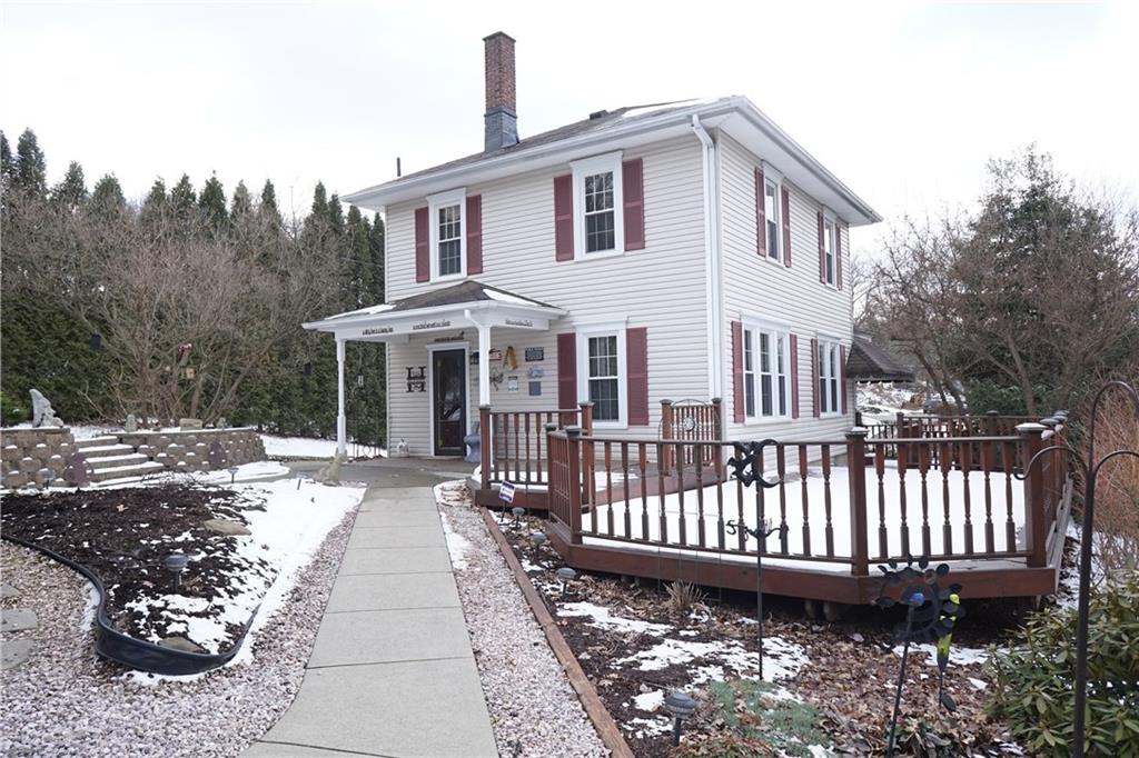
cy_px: 379
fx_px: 759
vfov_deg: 53.1
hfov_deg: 73.8
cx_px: 570
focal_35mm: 24
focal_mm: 16
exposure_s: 1/160
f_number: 7.1
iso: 200
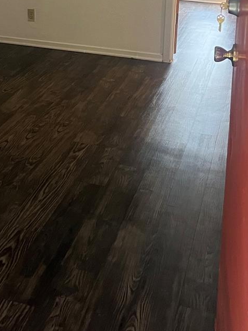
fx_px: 602
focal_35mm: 63
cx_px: 53
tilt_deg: -10.4
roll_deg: -0.9
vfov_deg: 29.0
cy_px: 11
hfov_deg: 23.0
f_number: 1.5
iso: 250
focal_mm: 5.7
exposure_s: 1/60
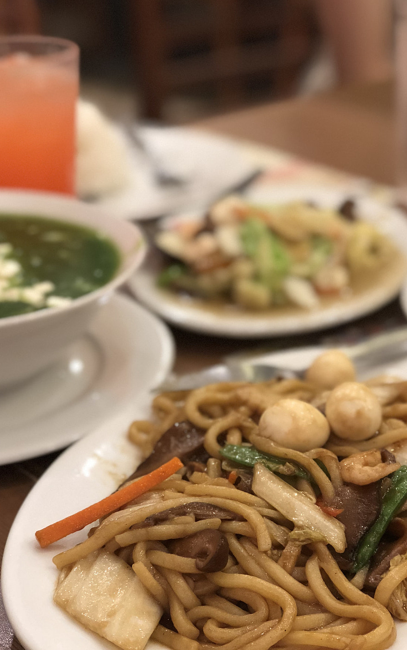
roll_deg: +0.3
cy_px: 358
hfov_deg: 18.9
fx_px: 1224
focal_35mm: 69
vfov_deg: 29.8
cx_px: 241
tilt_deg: -27.2
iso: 500
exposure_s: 1/60
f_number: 2.8
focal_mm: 6.6
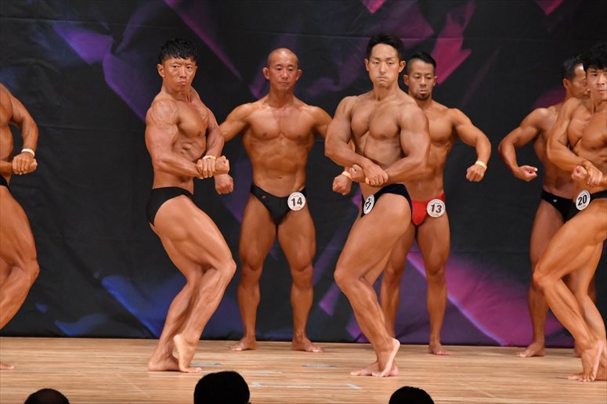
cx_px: 304
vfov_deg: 4.8
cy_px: 202
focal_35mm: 285
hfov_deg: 7.2
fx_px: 4803
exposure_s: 1/400
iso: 5000
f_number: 5.6
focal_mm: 190
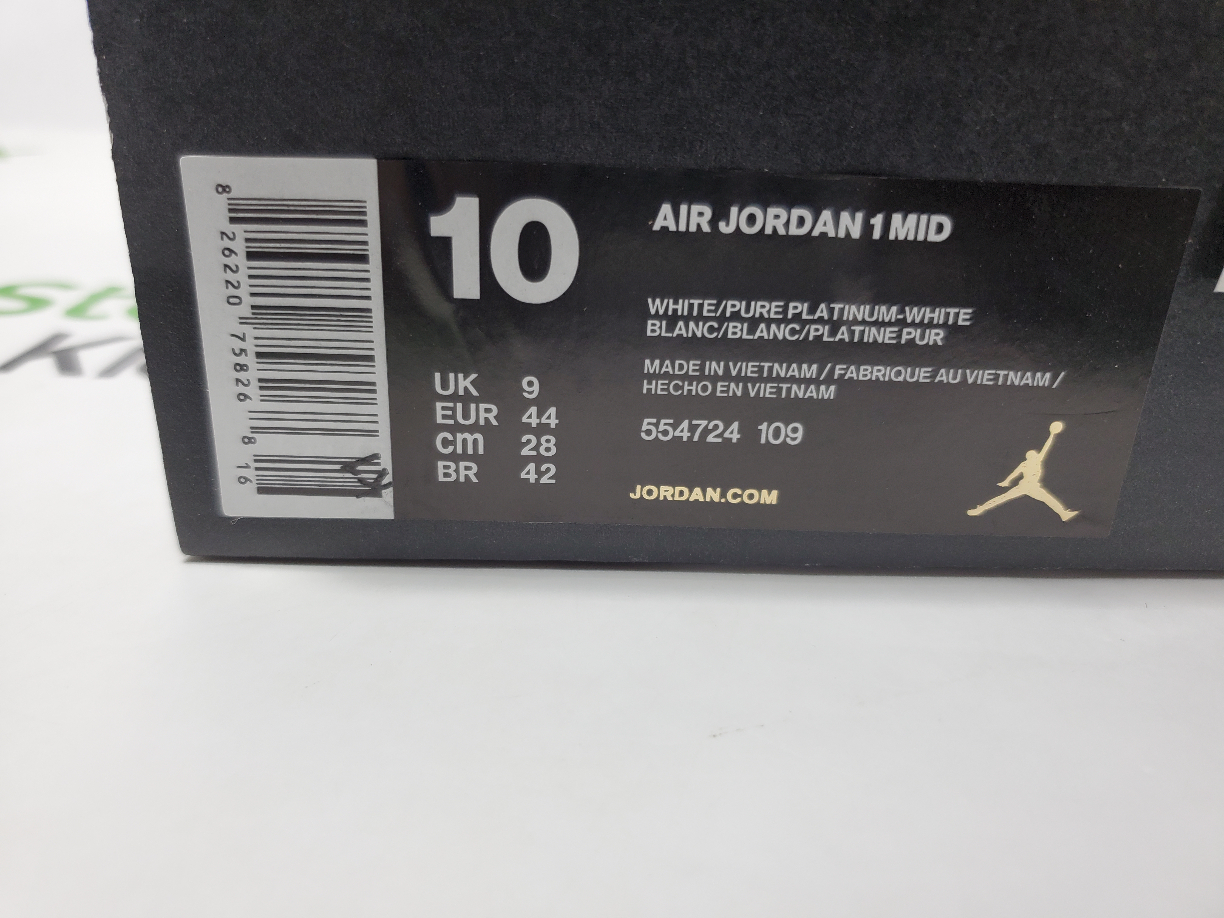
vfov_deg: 53.1
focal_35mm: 26
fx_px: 919
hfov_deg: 67.3
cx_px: 612
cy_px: 459
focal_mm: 4.3
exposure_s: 1/225
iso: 50
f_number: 1.5
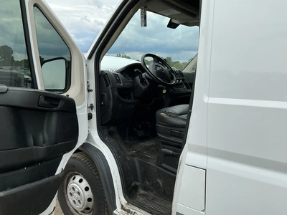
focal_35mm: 28
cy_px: 108
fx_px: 232
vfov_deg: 49.7
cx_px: 144
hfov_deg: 63.4
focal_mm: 3
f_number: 1.8
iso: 25
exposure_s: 1/883
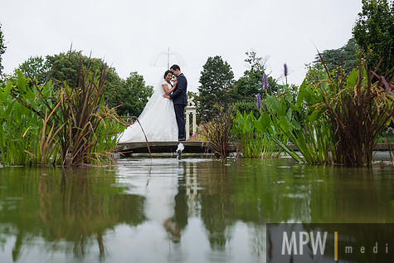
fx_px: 361
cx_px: 174
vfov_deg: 39.9
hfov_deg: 57.1
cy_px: 115
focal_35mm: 33
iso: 200
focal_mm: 18.2
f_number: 2.8
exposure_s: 1/1000
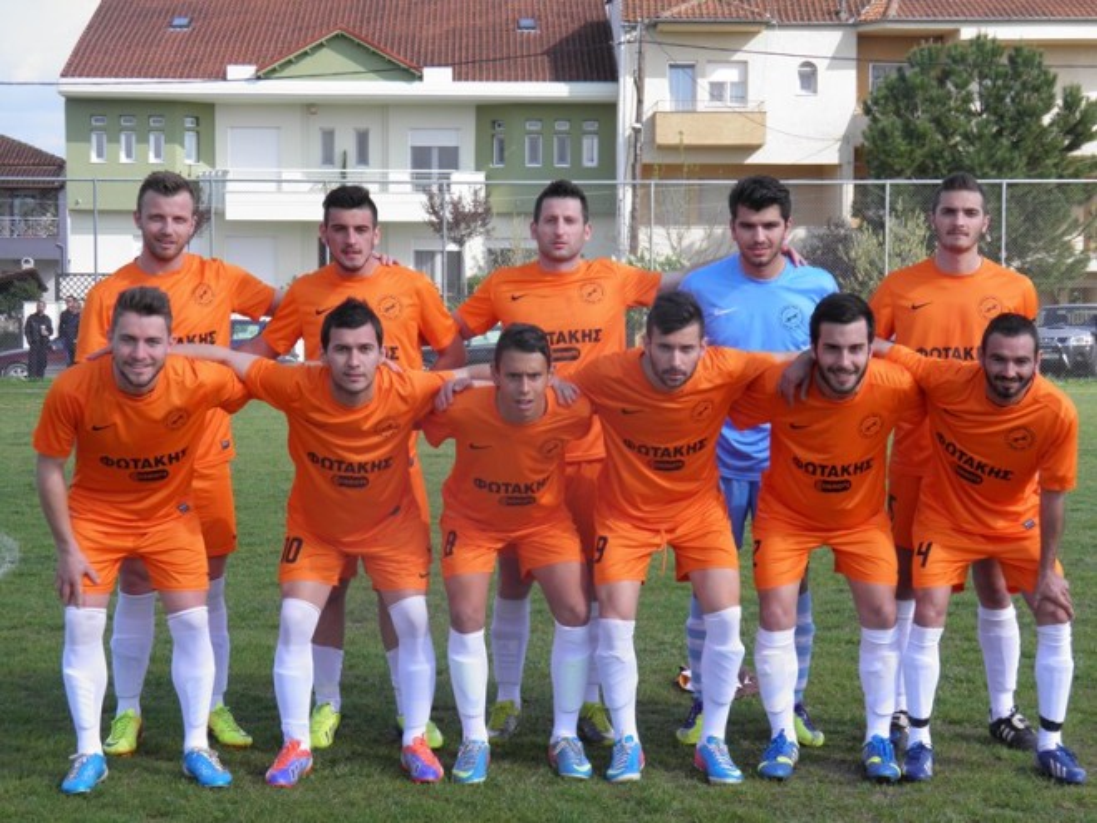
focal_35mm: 73
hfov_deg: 26.7
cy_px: 412
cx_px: 548
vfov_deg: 20.2
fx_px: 2313
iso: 50
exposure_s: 1/160
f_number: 5.5
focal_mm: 13.2
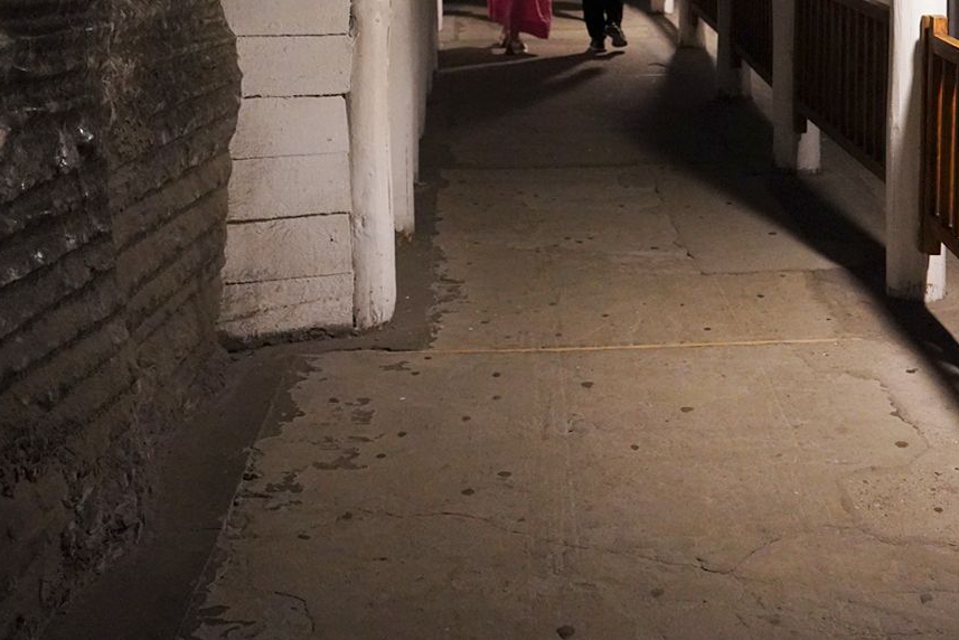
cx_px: 576
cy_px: -59
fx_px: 1492
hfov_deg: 35.5
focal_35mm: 56
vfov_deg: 22.8
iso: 6400
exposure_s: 1/80
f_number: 2.8
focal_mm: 24
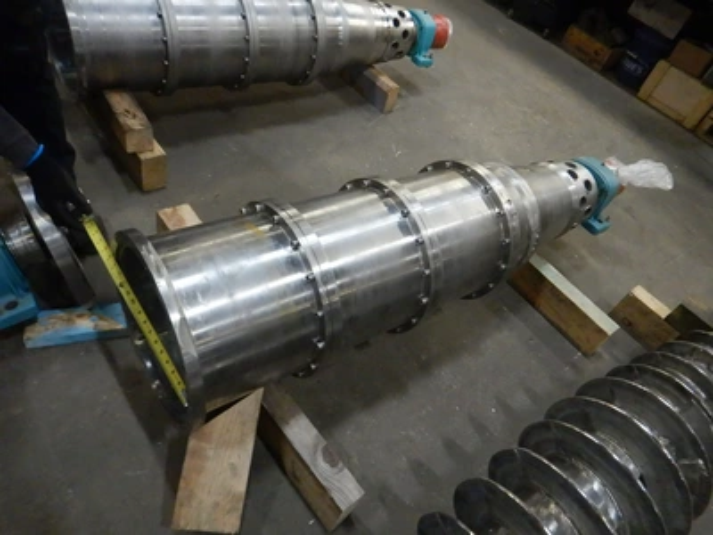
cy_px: 268
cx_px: 356
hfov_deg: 71.6
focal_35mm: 24
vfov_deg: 56.8
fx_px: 494
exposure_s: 1/200
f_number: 2.8
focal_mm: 4.3
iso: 1600
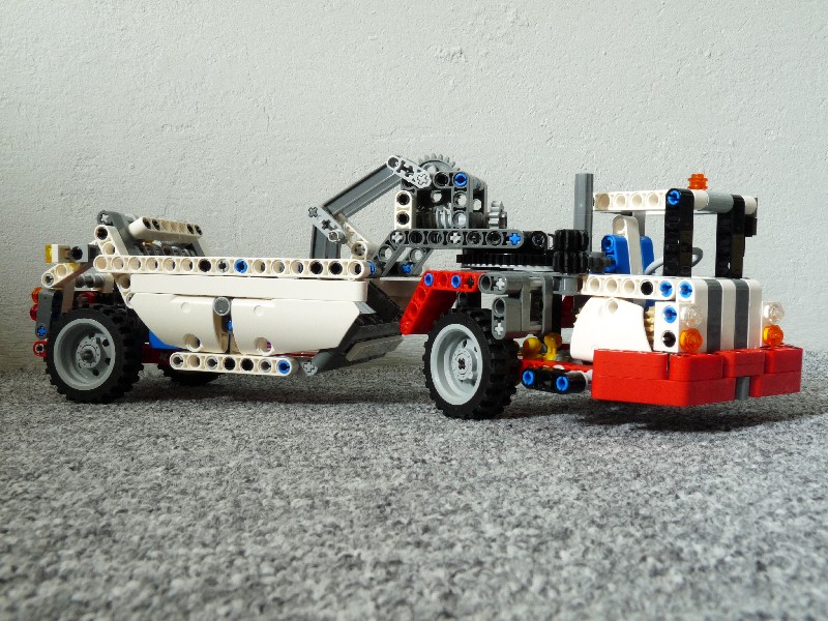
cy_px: 310
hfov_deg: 47.9
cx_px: 414
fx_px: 933
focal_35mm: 39
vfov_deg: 36.8
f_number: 8
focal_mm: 6.9
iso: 100
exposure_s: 1
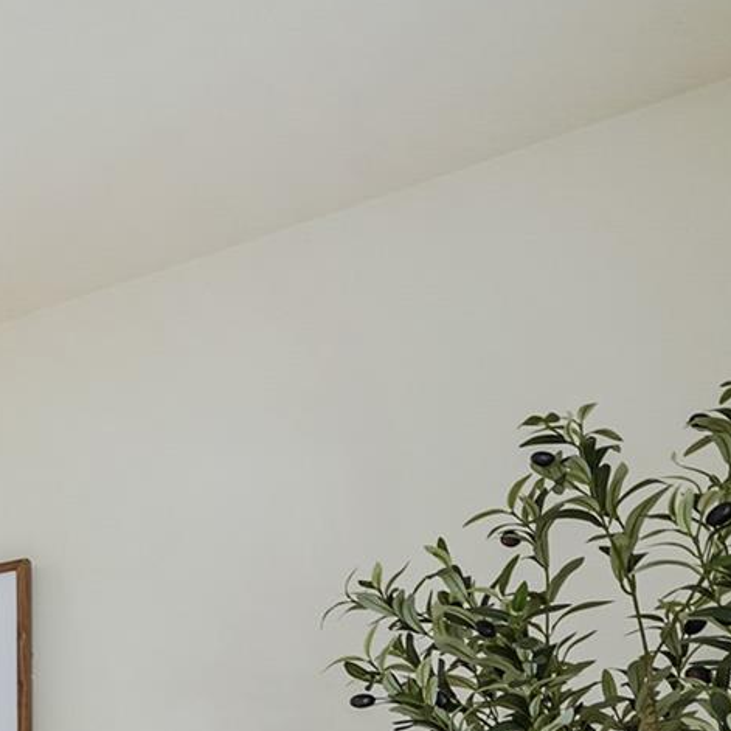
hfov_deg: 21.1
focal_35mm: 48
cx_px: -630
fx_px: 1147
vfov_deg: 28.9
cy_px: 945
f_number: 10
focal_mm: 13
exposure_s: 1.6
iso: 100
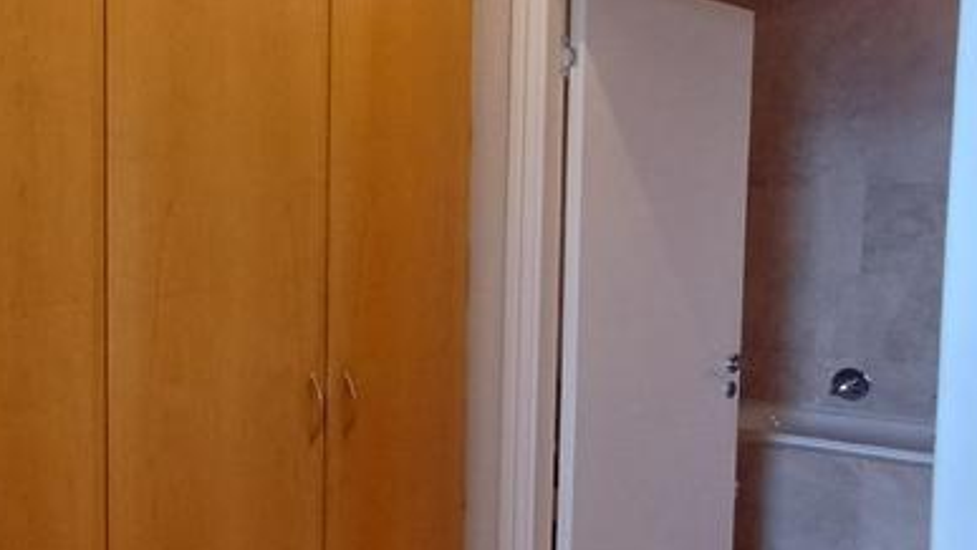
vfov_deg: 32.8
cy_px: 308
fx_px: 933
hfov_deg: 52.9
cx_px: 250
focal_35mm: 36
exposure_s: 1/50
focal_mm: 1.64
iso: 250
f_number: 2.2
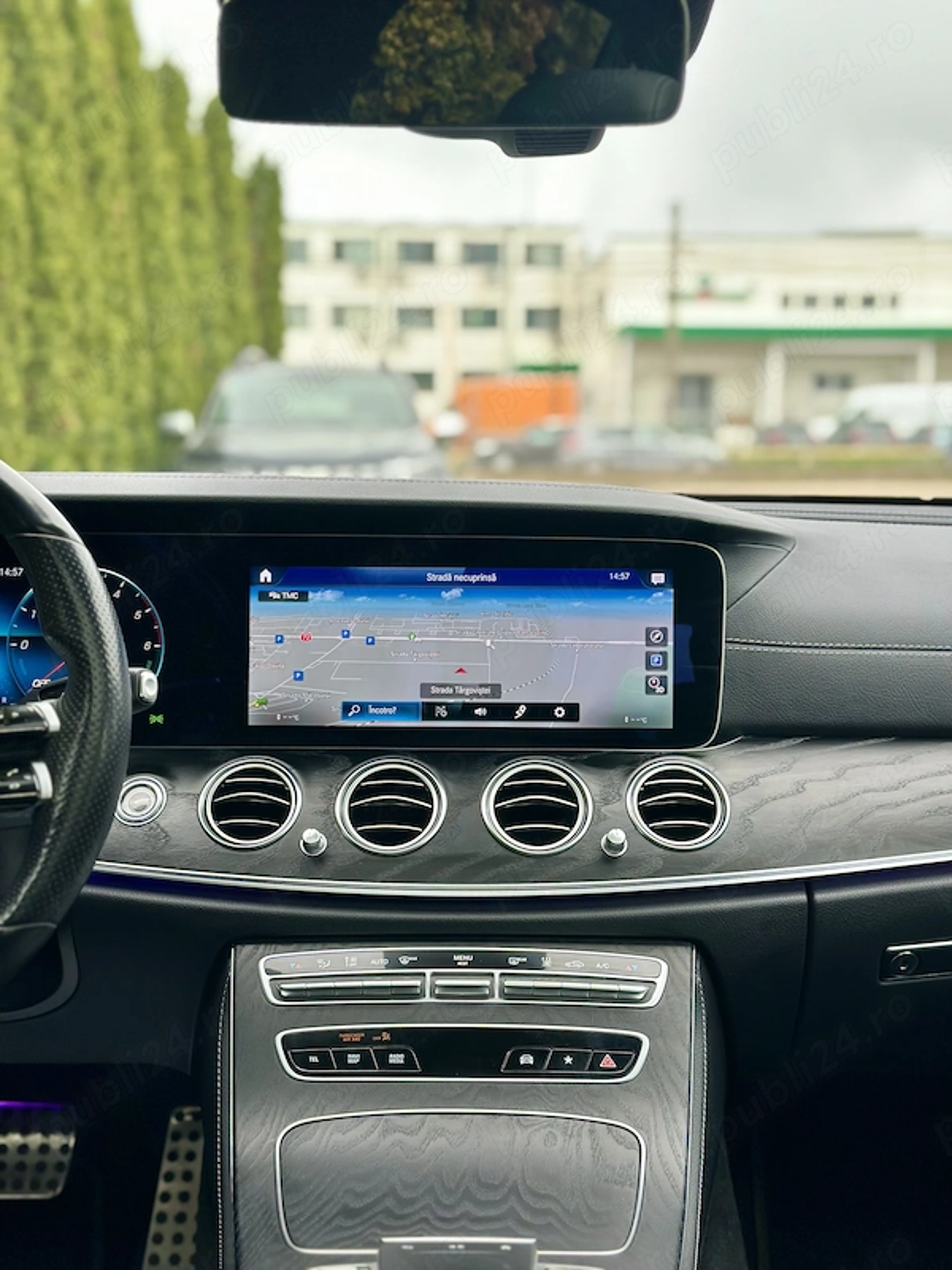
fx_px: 1760
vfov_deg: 39.7
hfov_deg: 30.3
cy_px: 635
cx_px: 476
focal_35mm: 48
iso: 80
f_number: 1.78
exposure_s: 1/256
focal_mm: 6.86
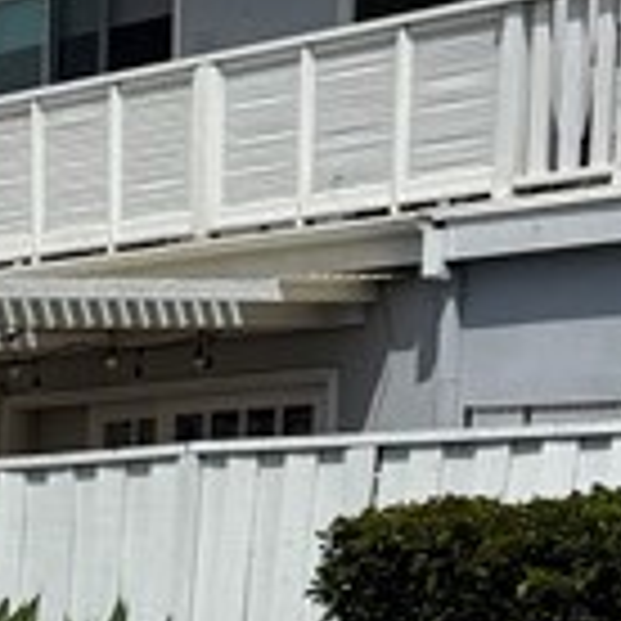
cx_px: -716
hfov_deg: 10.1
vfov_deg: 10.2
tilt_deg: -14.1
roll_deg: +2.7
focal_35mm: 157
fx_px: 3187
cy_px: 1278
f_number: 1.78
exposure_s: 1/10417
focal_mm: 6.76
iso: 80
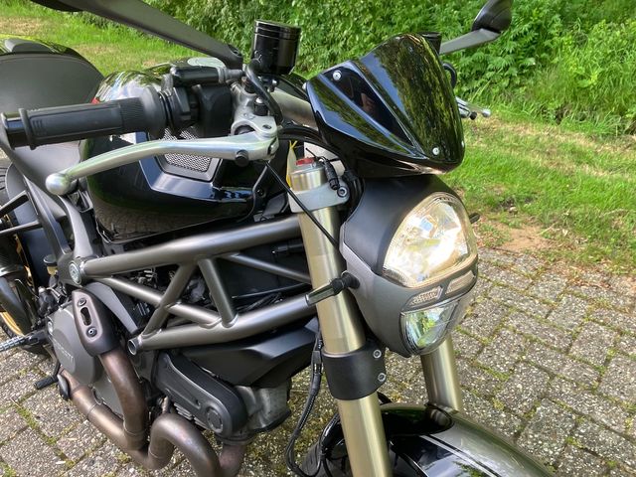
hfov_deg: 63.4
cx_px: 318
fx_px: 514
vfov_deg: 49.7
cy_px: 238
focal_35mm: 28
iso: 64
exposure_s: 1/121
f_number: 1.8
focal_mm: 3.99
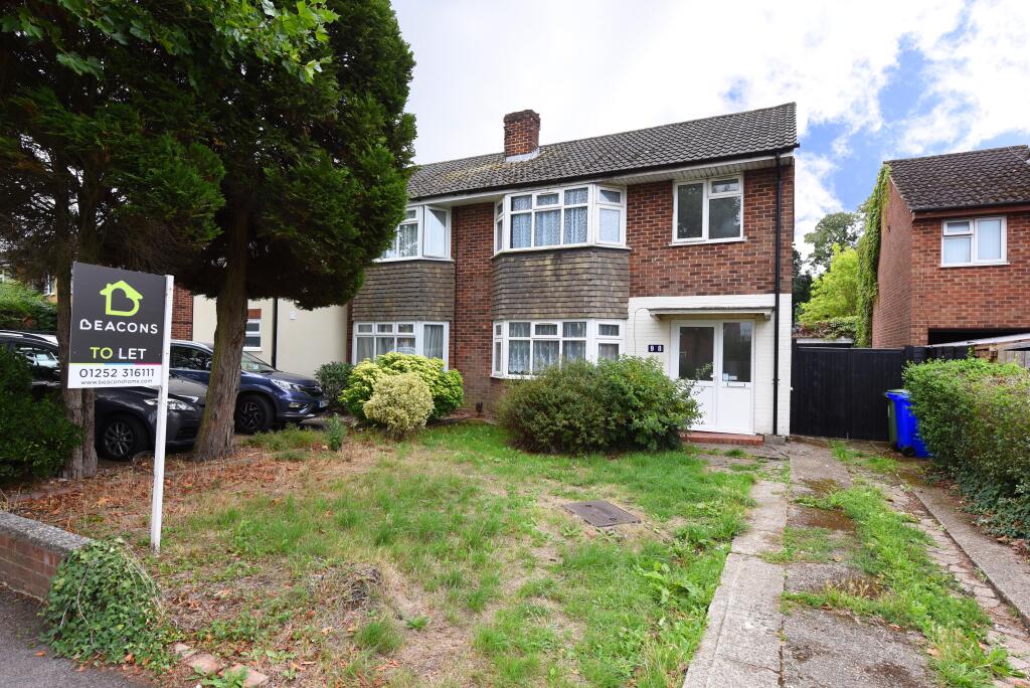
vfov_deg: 64.6
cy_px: 344
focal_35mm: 19
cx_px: 515
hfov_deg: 86.9
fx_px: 544
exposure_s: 1/100
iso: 400
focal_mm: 19
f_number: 7.1
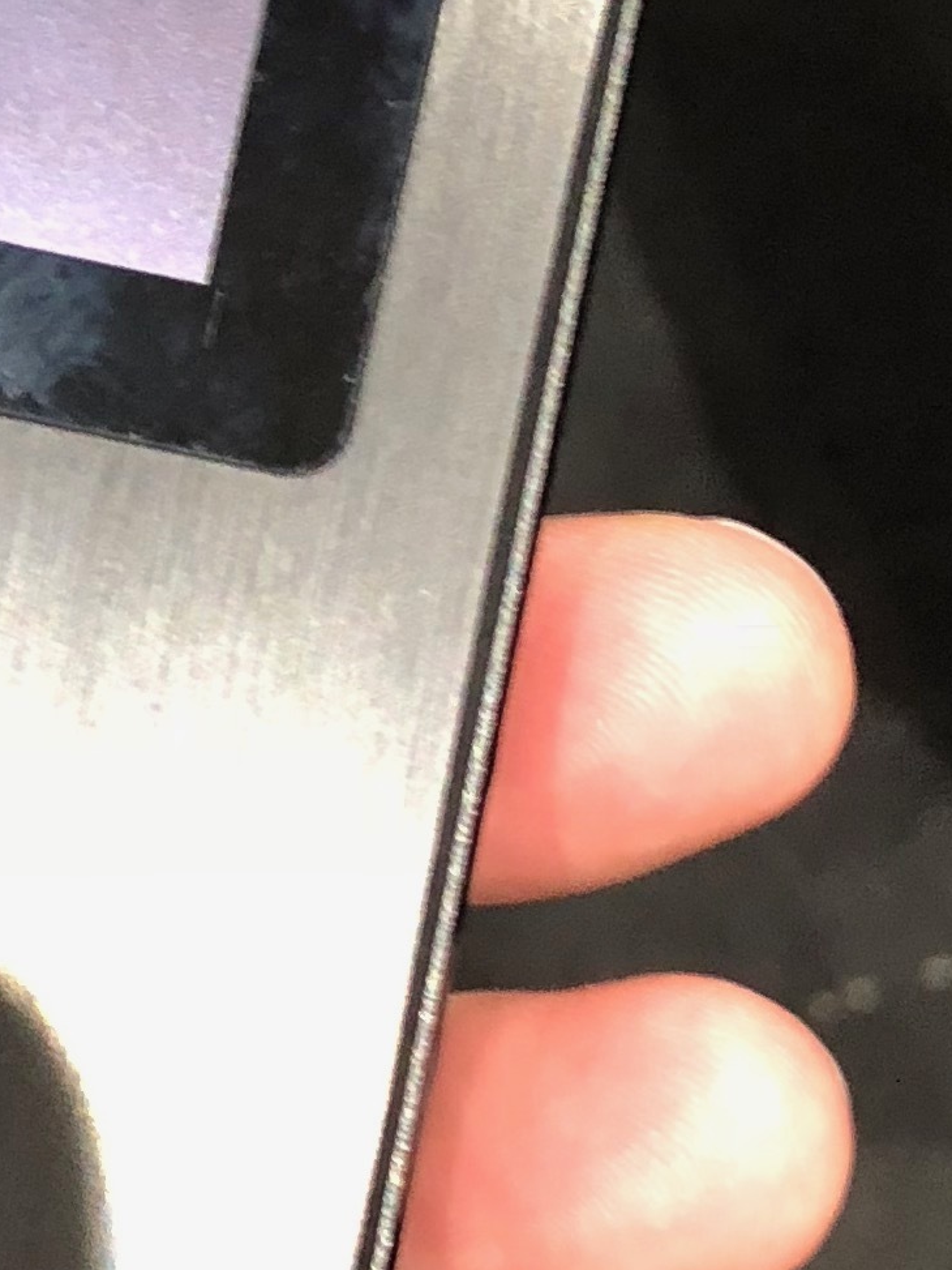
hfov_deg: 12.6
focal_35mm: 116
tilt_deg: -62.5
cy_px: 583
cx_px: -65
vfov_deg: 17.0
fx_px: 4253
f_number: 1.8
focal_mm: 4
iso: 100
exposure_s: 1/11
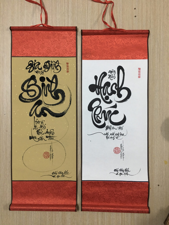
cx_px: 84
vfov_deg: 61.7
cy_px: 112
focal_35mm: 29
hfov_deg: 48.2
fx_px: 189
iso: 80
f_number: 2.2
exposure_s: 1/17
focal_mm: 4.15
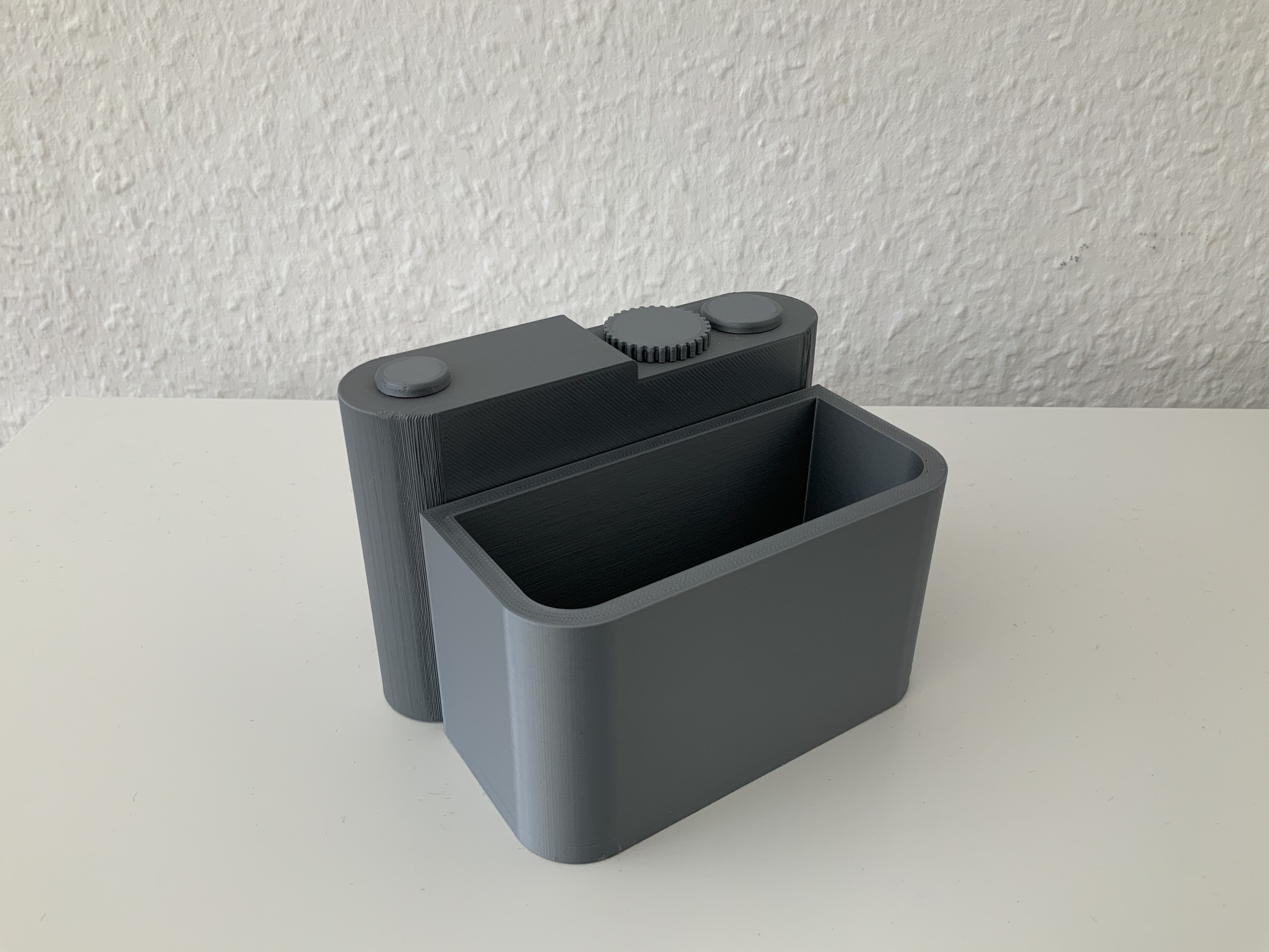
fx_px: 1063
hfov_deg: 61.7
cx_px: 634
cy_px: 476
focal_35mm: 29
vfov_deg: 48.2
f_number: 1.8
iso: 64
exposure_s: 1/120
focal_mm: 3
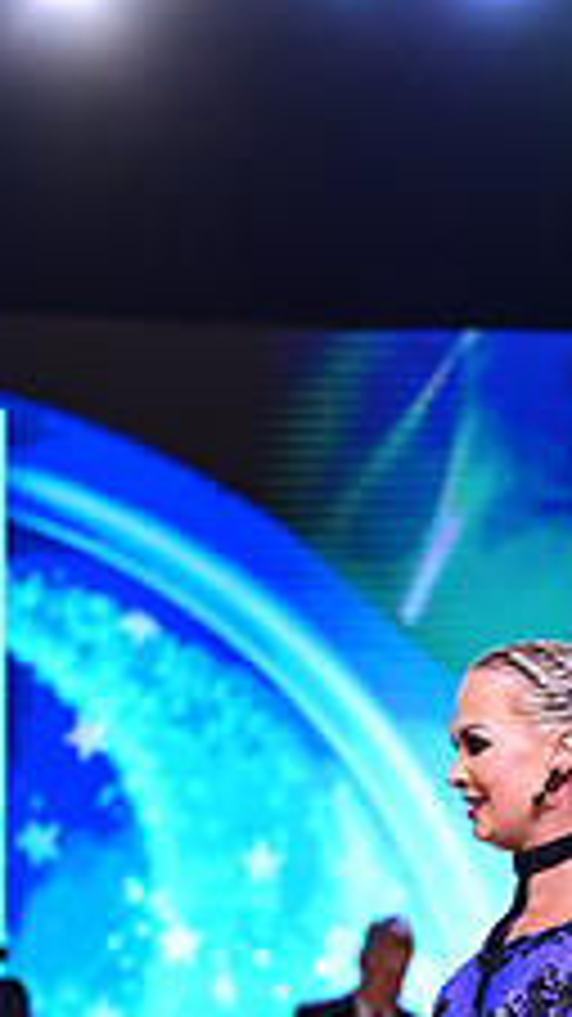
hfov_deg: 5.9
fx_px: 5505
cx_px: 689
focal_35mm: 204
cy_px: 1246
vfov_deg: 10.4
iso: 1600
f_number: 2.8
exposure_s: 1/500
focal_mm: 76
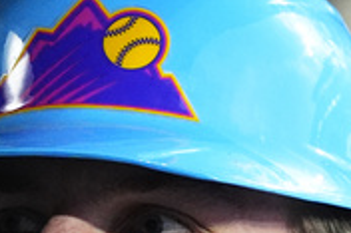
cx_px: 195
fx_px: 34073
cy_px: 432
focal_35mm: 3498
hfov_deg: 0.6
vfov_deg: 0.4
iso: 4000
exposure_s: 1/640
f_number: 4
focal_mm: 600
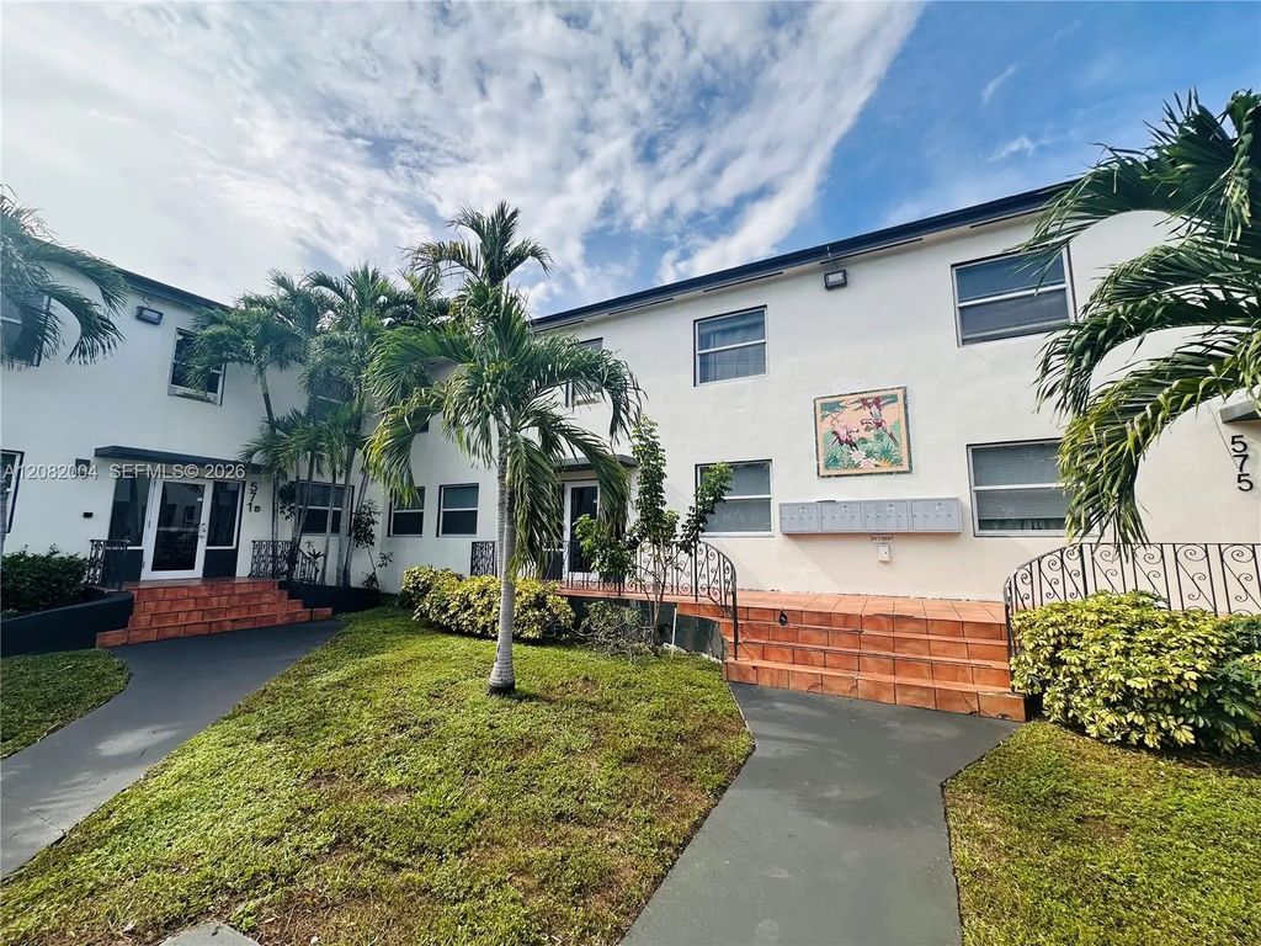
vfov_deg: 85.7
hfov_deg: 102.1
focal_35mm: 14
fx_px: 510
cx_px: 630
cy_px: 473
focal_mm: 2.22
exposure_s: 1/955
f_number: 2.2
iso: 40
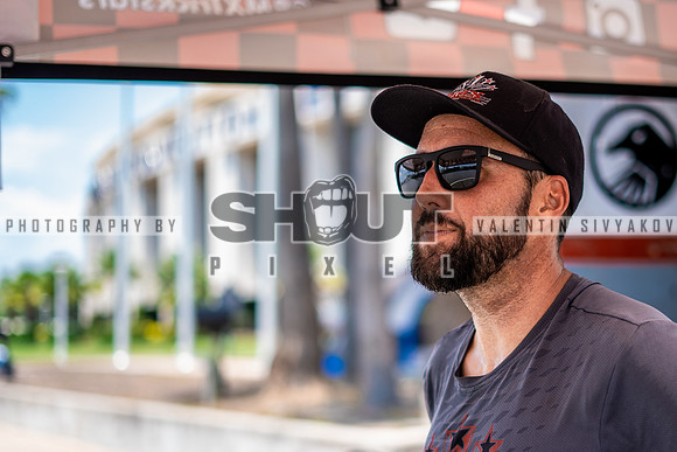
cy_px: 291
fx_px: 1231
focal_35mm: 65
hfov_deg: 30.6
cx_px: 438
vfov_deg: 20.7
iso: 80
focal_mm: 50
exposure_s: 1/1250
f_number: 1.8
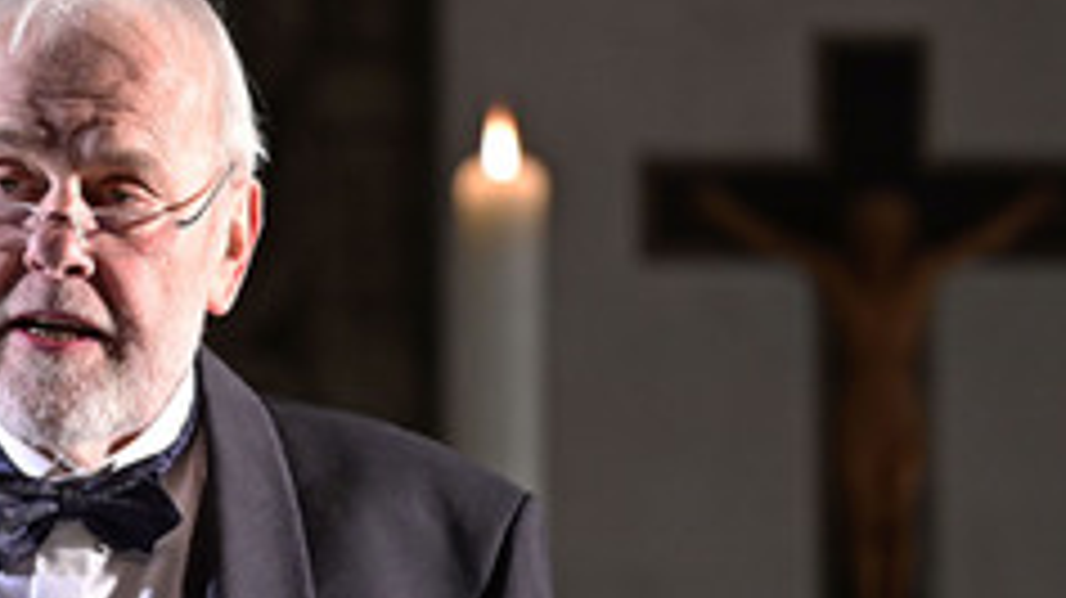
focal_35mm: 398
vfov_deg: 3.0
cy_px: 517
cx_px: 70
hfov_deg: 5.4
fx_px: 11244
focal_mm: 200
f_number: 2.8
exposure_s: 1/160
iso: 1600
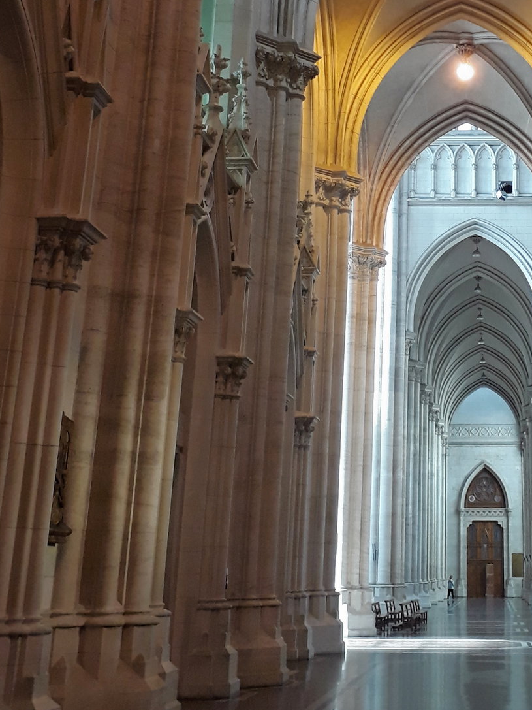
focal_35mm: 53
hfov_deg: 26.9
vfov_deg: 35.4
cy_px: 183
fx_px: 1086
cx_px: 444
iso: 160
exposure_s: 1/33
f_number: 1.9
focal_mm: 3.6
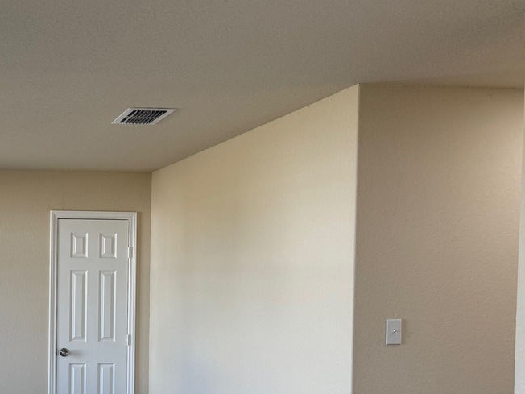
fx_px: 804
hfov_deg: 33.6
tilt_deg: -3.1
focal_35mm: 53
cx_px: 20
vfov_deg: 27.1
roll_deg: -0.7
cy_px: 305
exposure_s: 1/170
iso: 100
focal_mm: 6.76
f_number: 1.78
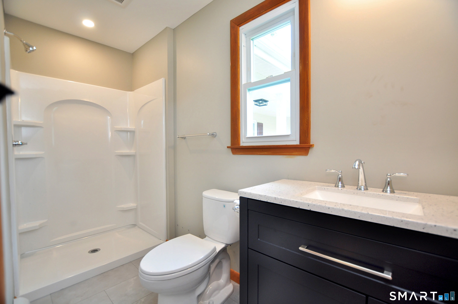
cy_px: 152
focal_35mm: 15
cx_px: 229
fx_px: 191
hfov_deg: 100.5
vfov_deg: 77.2
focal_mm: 10
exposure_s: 1/25
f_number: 4
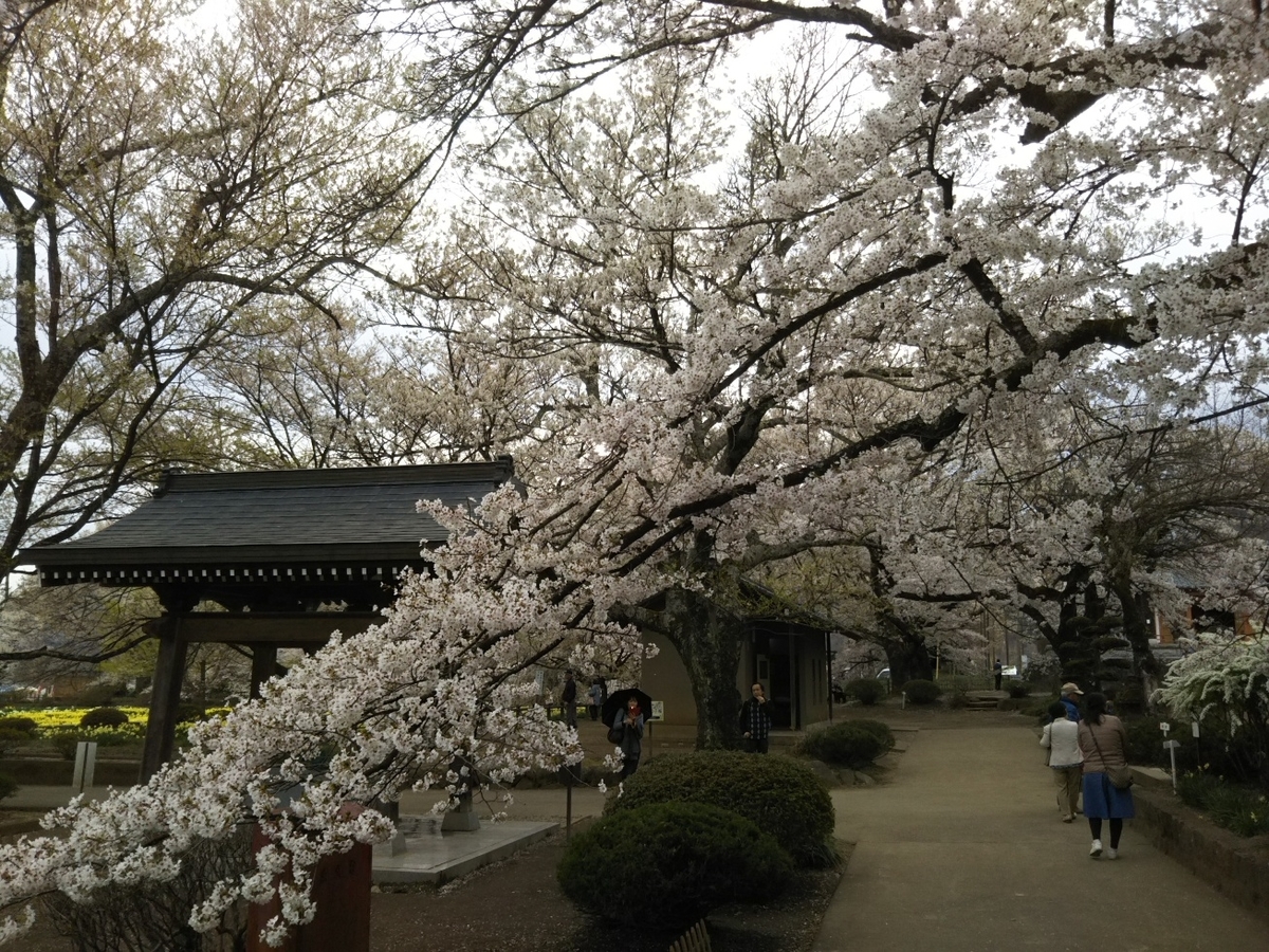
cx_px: 634
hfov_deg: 60.0
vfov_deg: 46.8
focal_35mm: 30
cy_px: 476
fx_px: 1100
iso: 25
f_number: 2.2
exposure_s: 1/431
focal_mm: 4
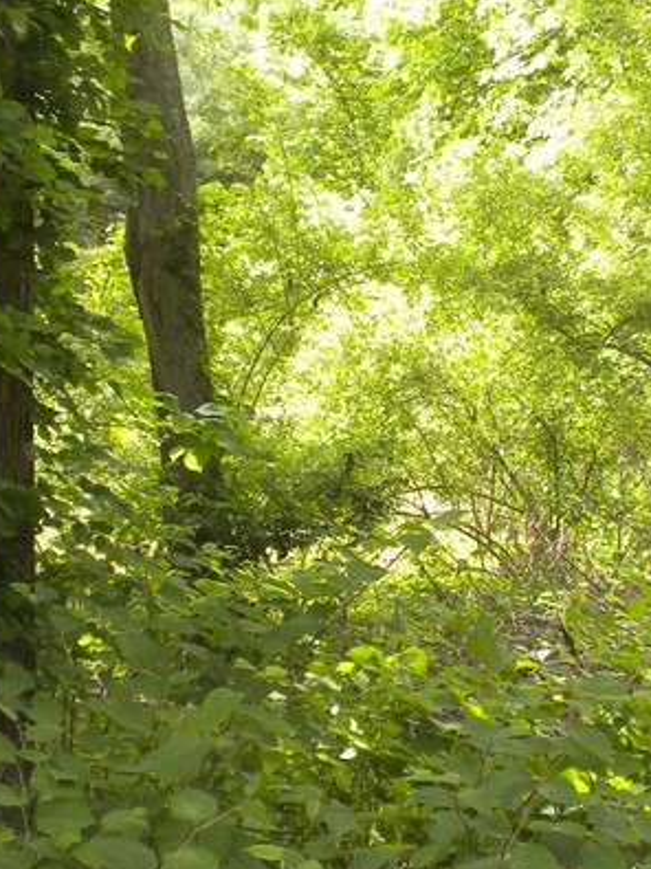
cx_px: 530
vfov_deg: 20.4
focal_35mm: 96
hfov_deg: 15.3
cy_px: 491
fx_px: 2409
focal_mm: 6.6
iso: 64
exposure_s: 1/82.2
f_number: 3.5
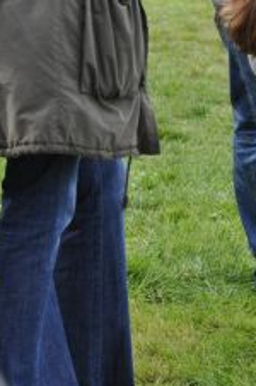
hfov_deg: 3.6
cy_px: -14
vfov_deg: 5.4
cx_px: 262
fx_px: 4087
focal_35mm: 382
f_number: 5.3
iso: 400
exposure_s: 1/500
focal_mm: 90
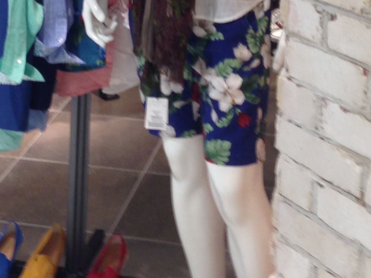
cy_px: -141
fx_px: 1115
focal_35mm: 104
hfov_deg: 18.9
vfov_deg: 13.4
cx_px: 168
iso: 64
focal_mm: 4.12
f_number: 2.4
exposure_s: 1/30
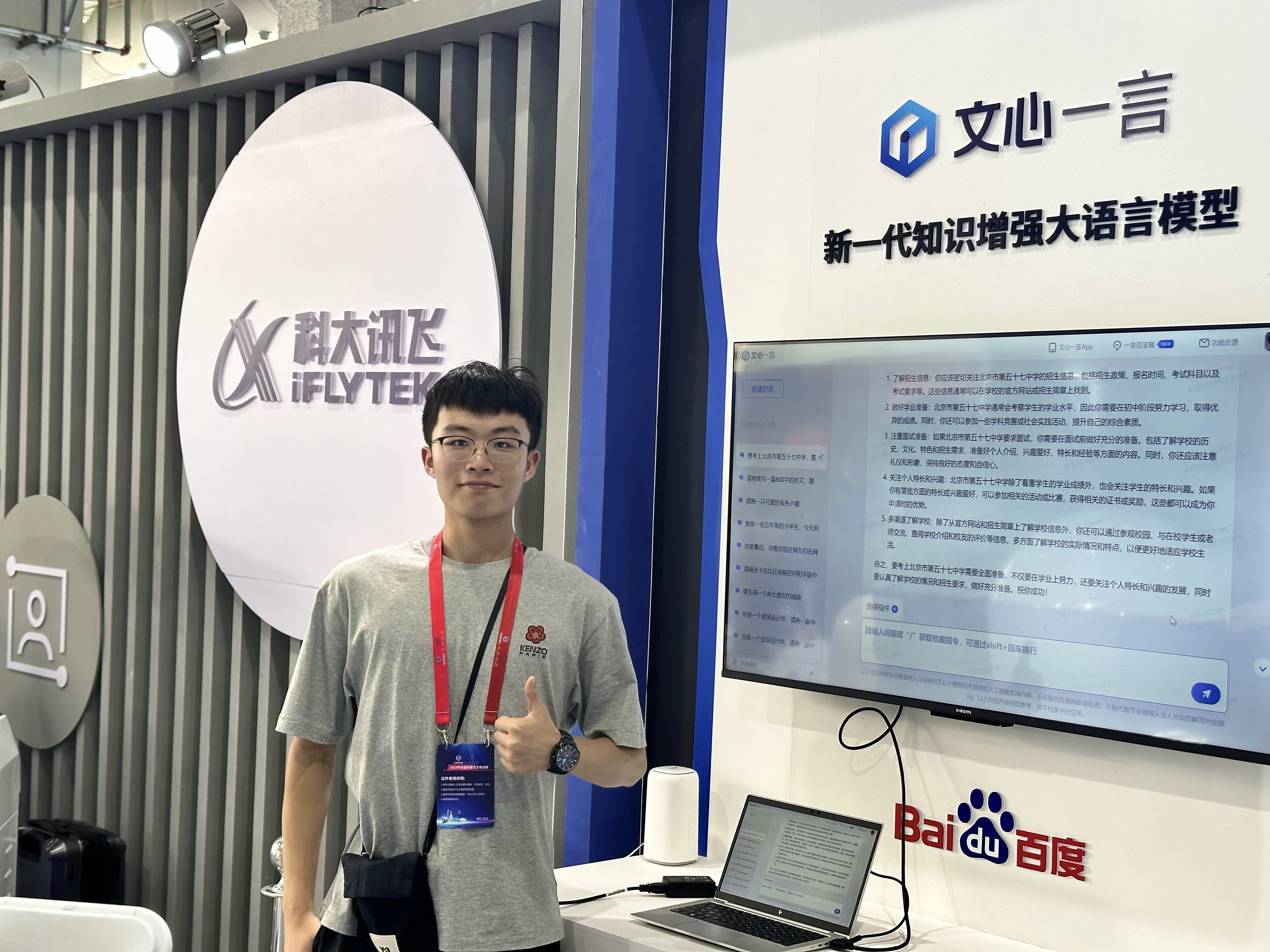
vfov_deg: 30.3
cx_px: 635
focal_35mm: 48
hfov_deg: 39.7
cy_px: 476
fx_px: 1761
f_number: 1.78
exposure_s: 1/100
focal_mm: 6.86
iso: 64
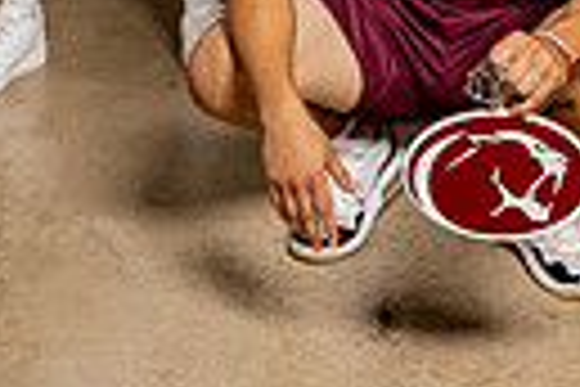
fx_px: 1965
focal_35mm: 122
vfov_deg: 9.9
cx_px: 468
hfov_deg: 16.7
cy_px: -536
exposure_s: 1/250
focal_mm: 35
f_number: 8
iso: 200
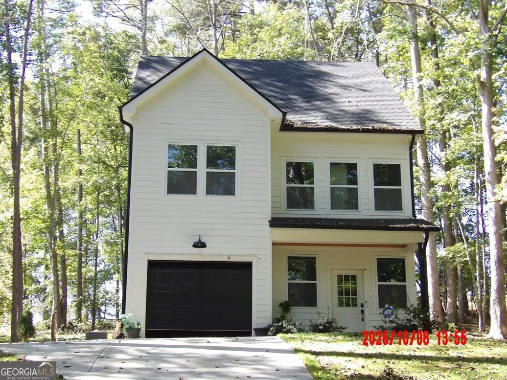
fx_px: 908
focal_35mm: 62
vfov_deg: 23.7
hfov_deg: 31.2
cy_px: 190
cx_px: 254
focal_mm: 11.1
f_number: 4
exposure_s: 1/79
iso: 100
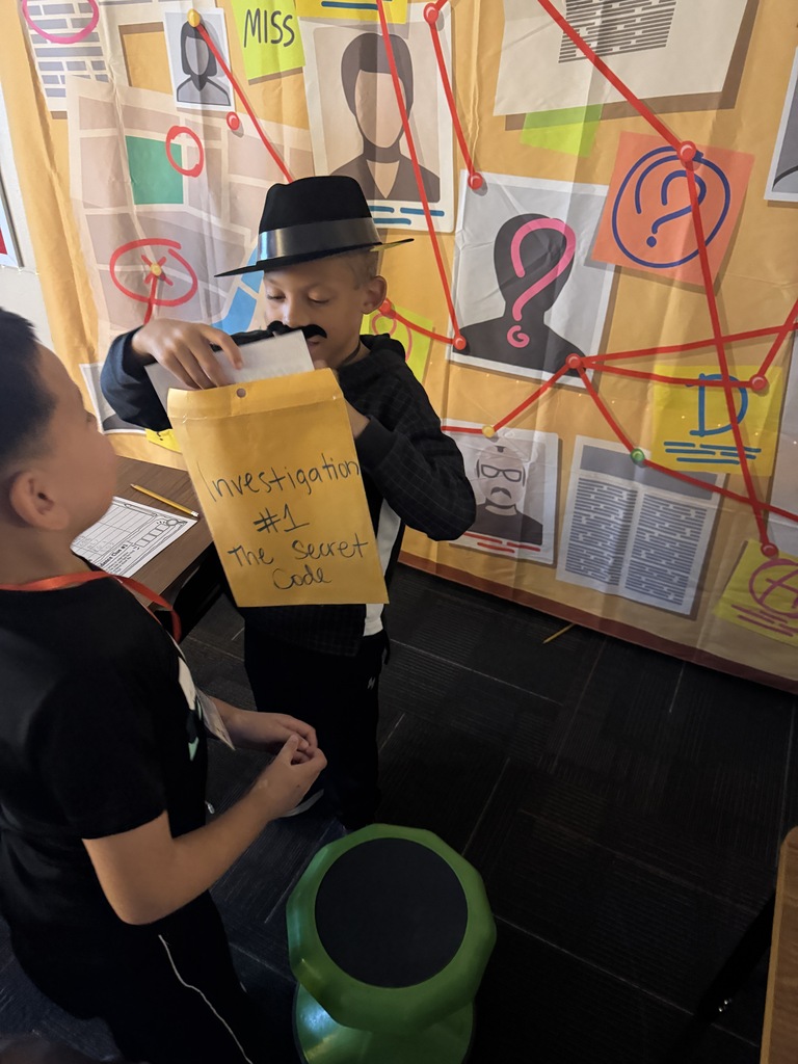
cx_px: 399
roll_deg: -0.6
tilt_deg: -35.2
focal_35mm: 24
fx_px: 738
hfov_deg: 56.8
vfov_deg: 71.6
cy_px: 532
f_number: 1.78
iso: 1250
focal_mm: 6.76
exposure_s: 1/30
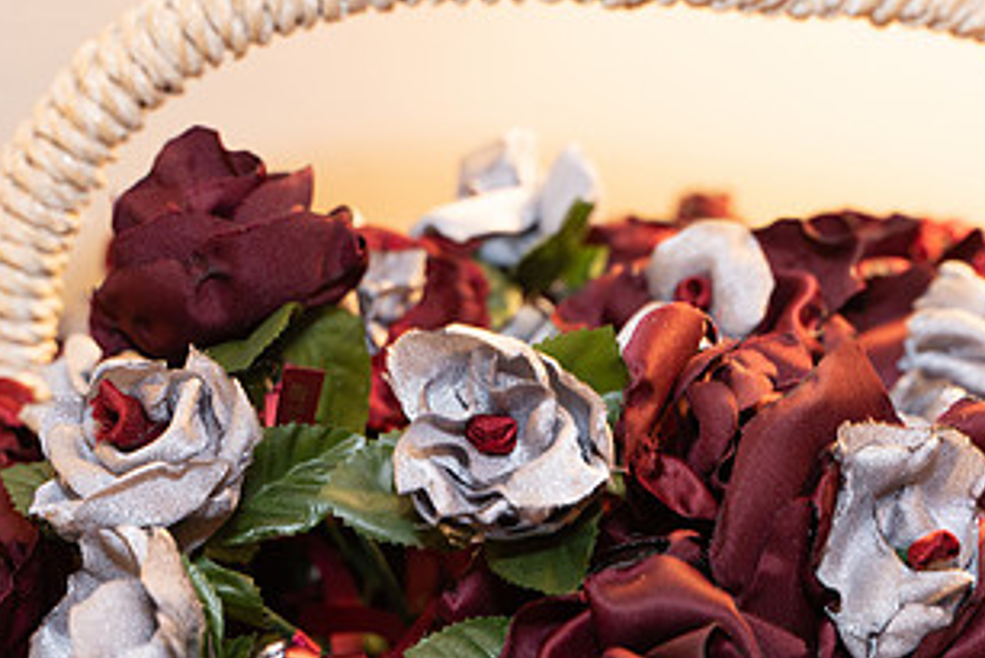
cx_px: 574
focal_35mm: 104
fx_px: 2847
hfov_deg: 19.6
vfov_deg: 13.1
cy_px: 567
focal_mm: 55
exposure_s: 1/20
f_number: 2.8
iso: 640
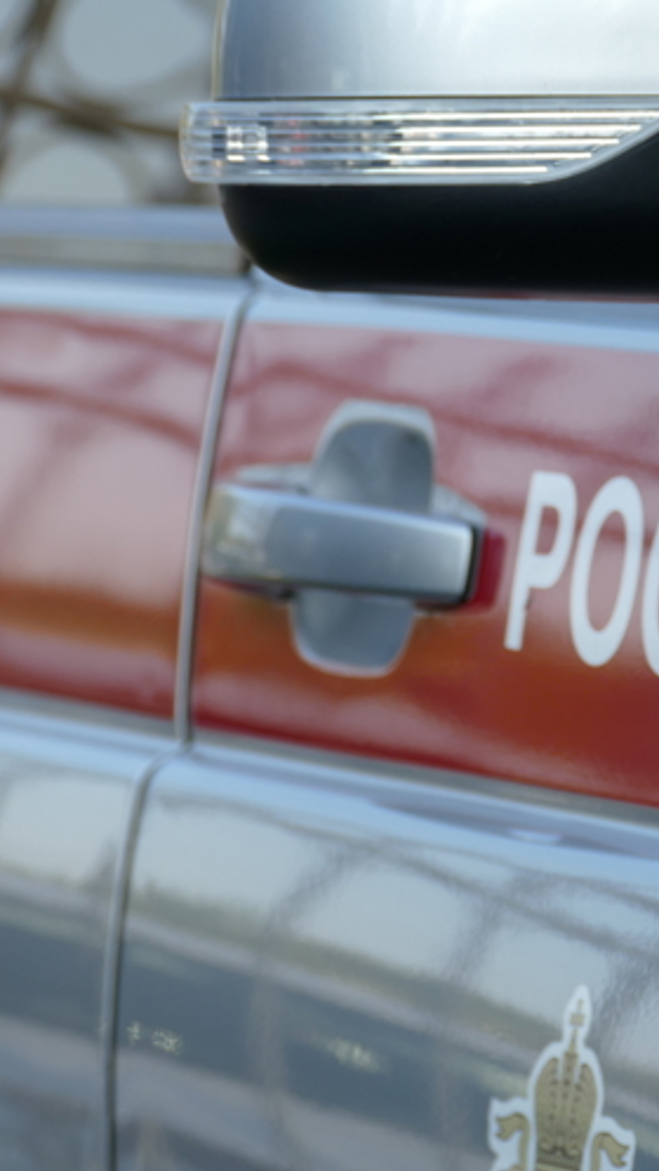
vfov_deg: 5.8
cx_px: 812
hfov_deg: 3.3
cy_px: 586
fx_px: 11529
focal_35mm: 371
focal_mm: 85.83
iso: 125
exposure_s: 1/320
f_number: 4
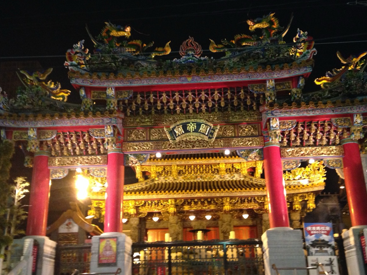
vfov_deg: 35.8
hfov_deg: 46.8
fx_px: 424
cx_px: 184
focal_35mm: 40
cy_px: 165
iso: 400
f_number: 2.4
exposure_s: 1/20
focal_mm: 4.12
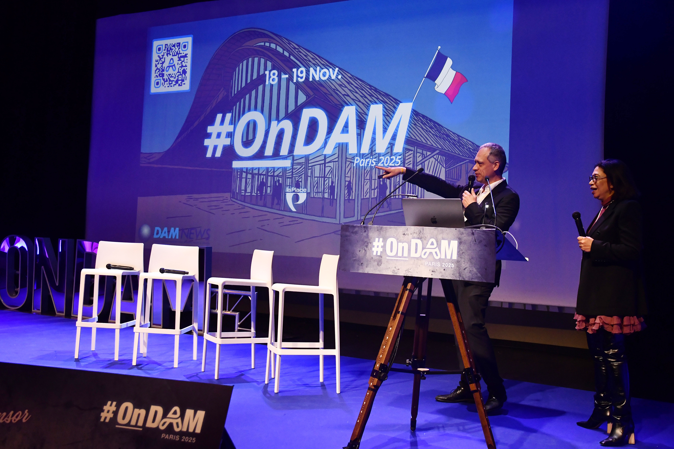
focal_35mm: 36
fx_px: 674
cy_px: 224
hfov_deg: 53.1
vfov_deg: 36.9
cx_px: 337
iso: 1600
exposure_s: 1/125
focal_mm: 24
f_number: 5.6
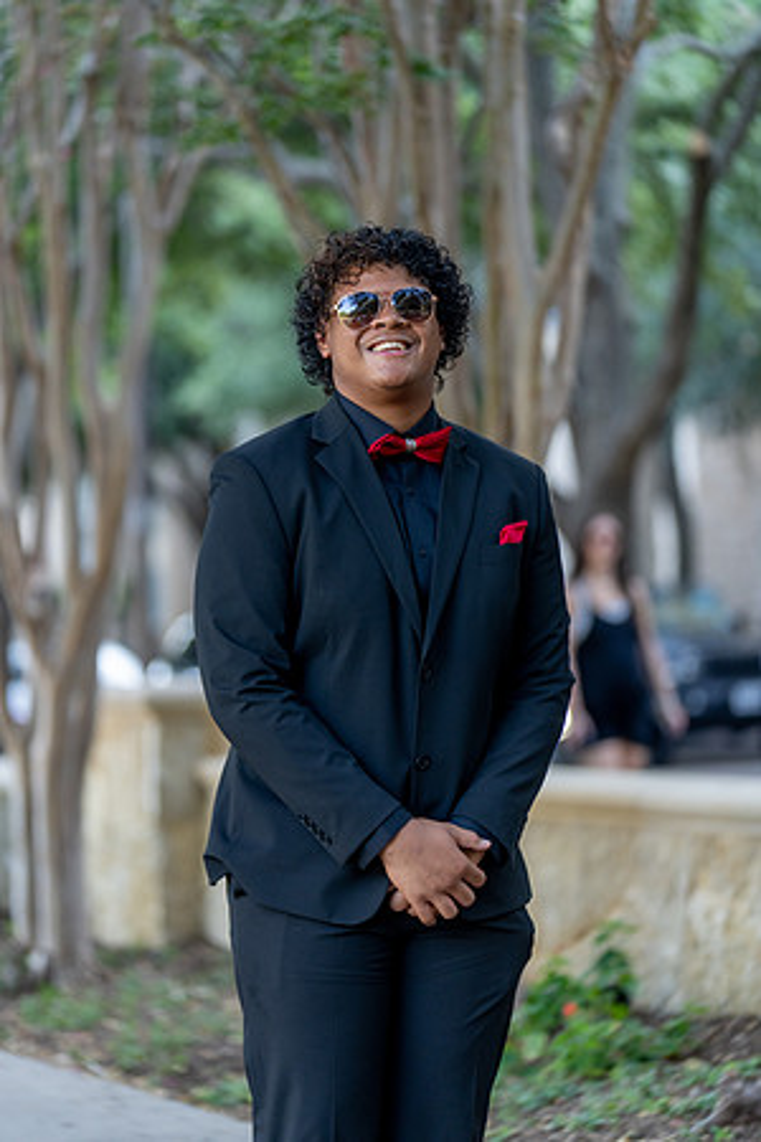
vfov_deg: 15.8
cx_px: 380
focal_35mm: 130
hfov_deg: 10.5
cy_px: 571
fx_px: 4122
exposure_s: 1/320
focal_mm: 130
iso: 800
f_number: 2.8
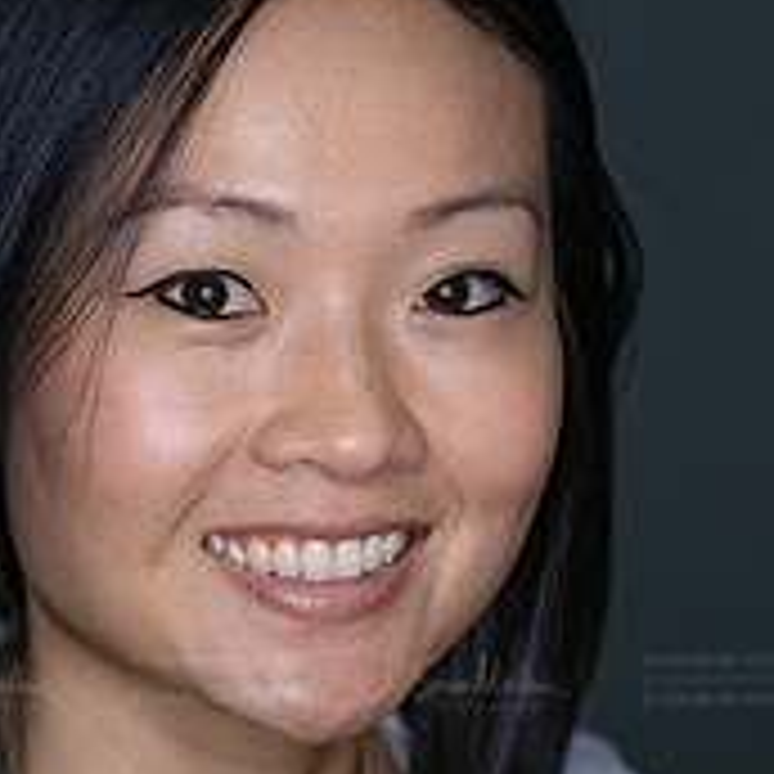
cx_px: 238
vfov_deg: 9.2
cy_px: 612
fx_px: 4781
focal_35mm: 189
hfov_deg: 9.2
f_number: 3.5
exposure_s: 1/320
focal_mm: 85
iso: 2000
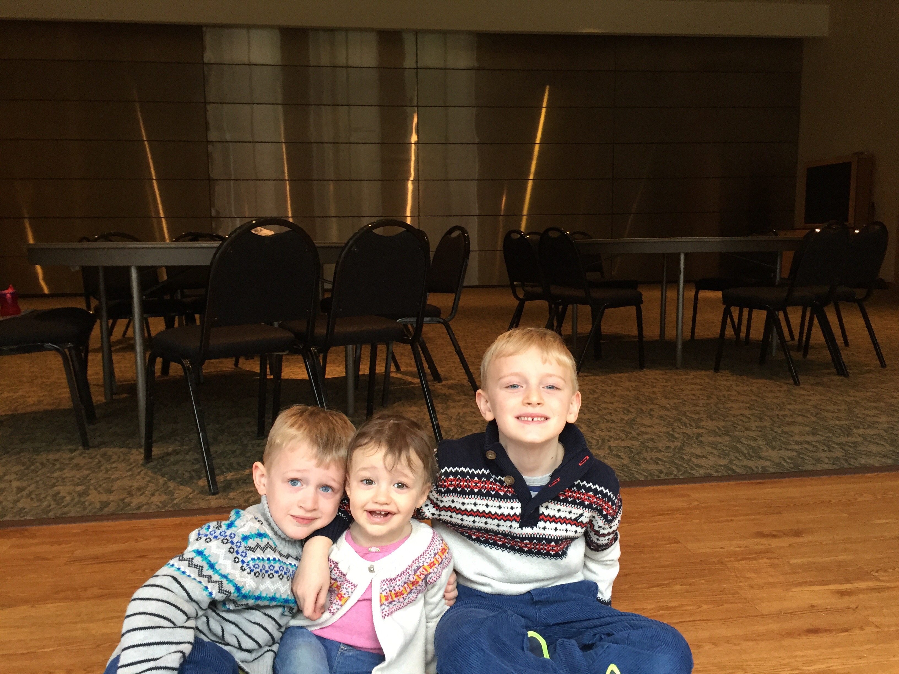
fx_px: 753
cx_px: 450
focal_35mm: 29
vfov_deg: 48.2
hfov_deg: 61.7
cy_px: 337
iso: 50
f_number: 2.2
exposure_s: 1/30
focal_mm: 4.15
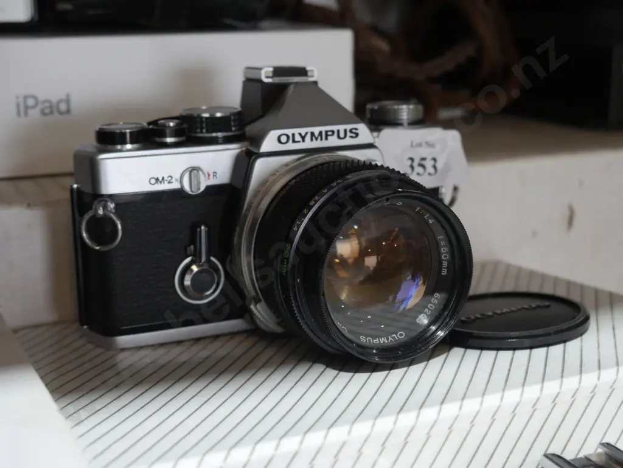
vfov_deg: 27.1
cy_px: 234
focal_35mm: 54
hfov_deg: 35.5
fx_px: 972
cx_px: 312
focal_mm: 27
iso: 1250
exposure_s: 1/60
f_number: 5.3
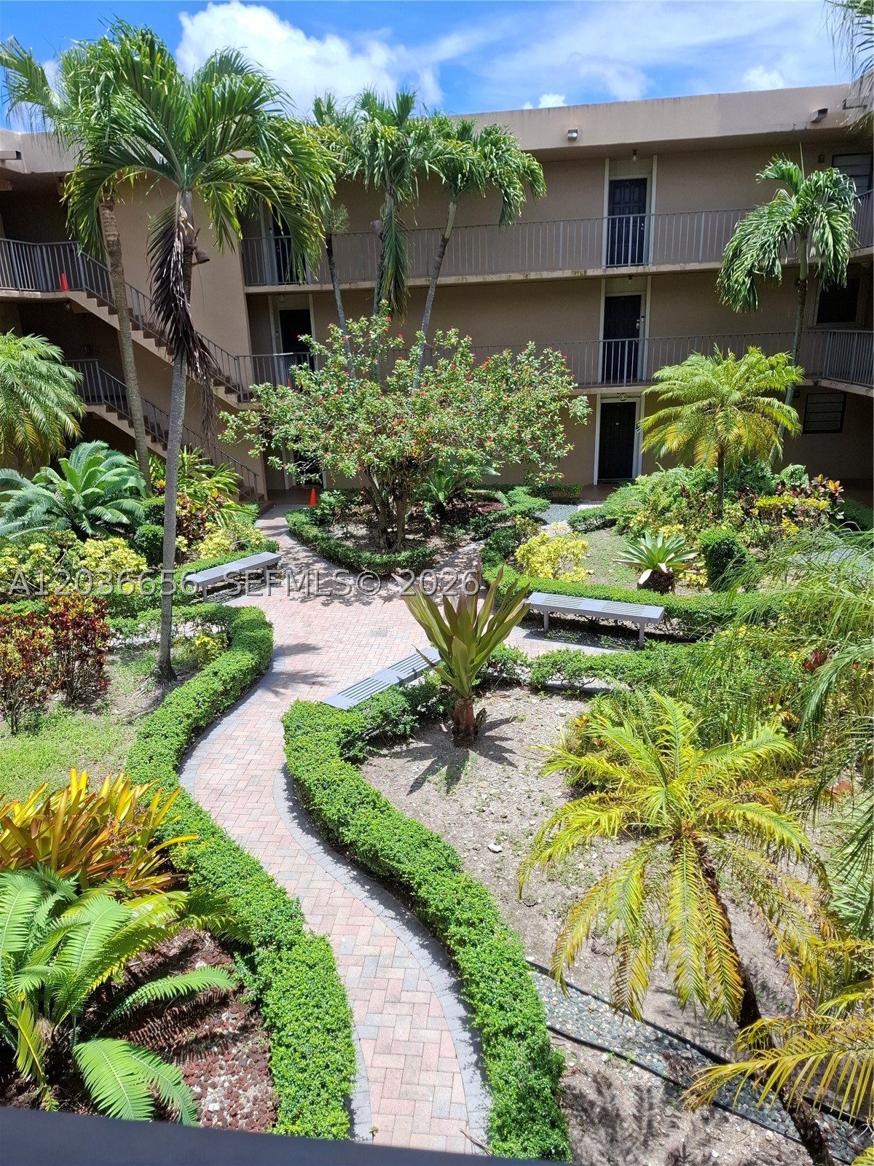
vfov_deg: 73.9
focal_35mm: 23
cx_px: 437
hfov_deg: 58.9
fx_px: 774
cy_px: 583
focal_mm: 5.54
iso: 50
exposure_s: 1/1938
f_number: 1.8
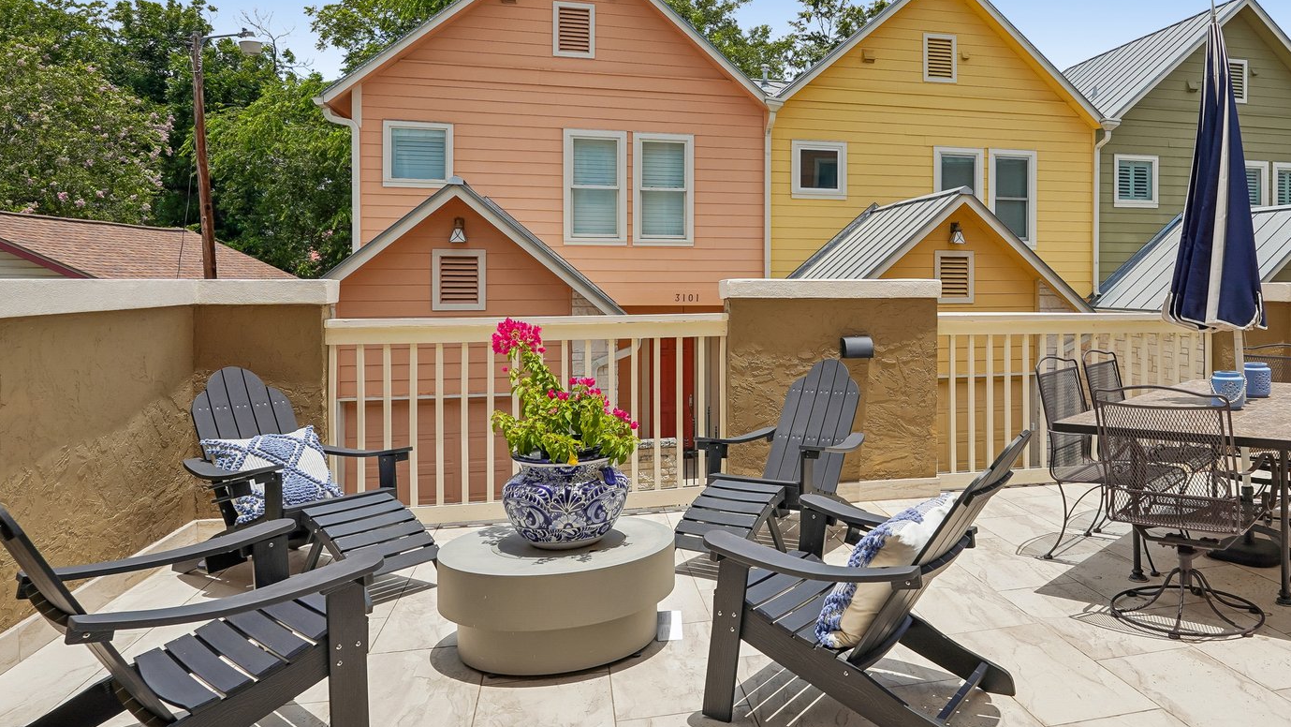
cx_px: 882
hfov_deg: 65.7
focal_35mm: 28
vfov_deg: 41.2
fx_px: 959
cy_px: 275
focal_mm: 18
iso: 100
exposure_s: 1/400
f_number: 8
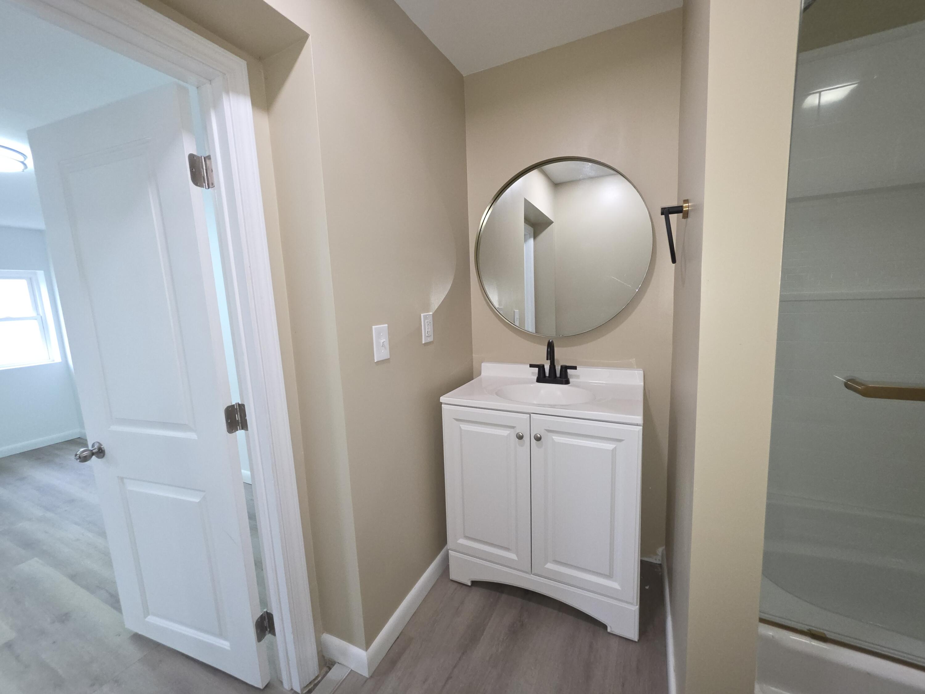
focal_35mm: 13
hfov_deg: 106.2
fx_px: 347
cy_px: 347
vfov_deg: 89.9
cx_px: 462
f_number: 1.9
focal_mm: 2.2
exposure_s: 1/60
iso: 160
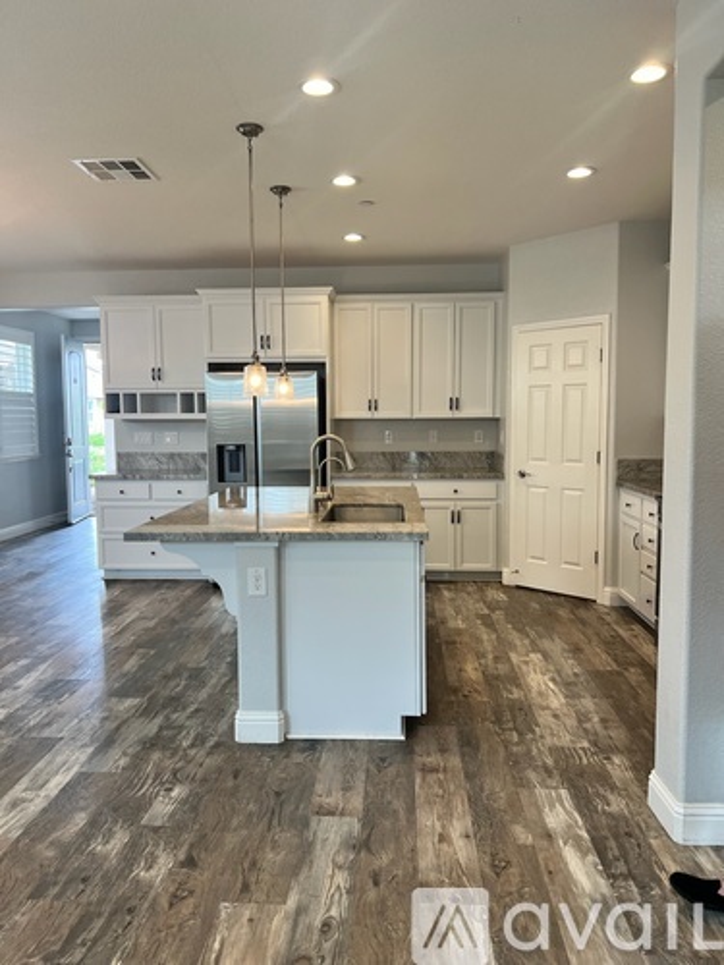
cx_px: 362
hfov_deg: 53.1
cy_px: 482
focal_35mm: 26
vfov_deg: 67.3
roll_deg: +2.8
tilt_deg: -3.6
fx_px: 725
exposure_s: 1/120
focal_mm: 5.7
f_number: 1.5
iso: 64
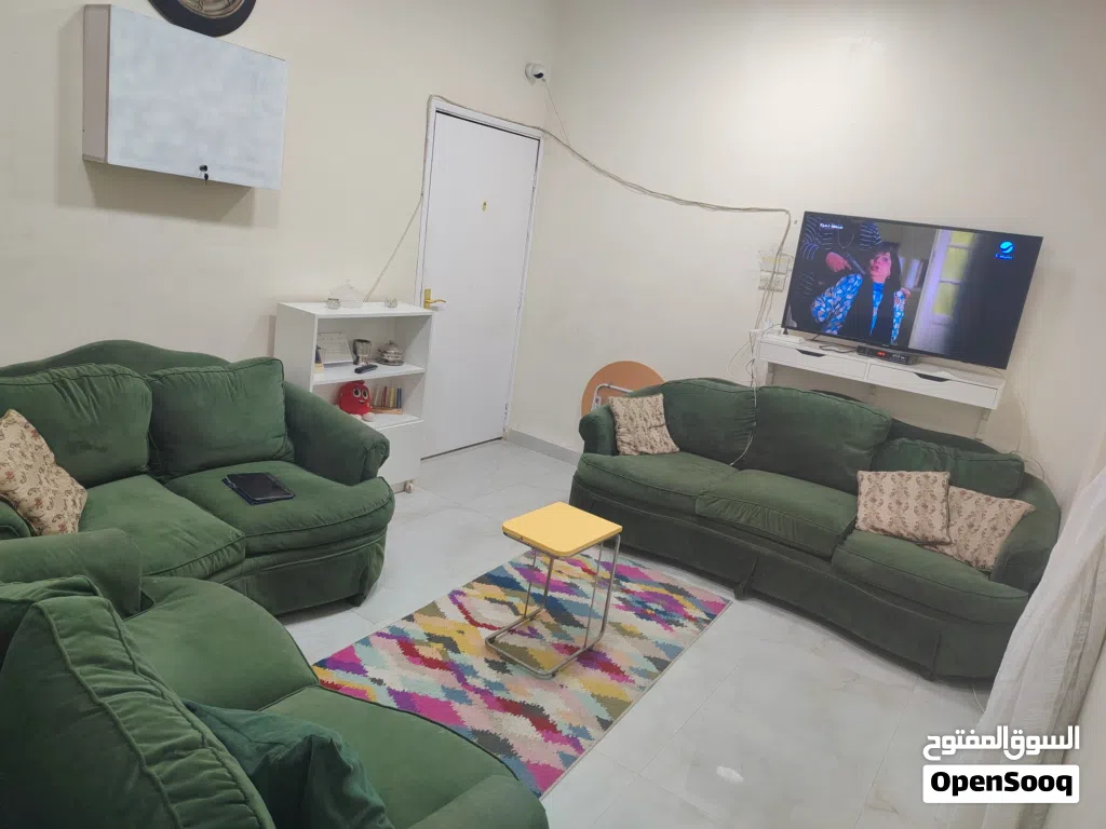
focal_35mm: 24
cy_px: 414
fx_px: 767
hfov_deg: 71.6
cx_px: 553
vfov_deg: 56.8
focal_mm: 5.25
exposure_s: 1/33.3
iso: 597
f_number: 1.75
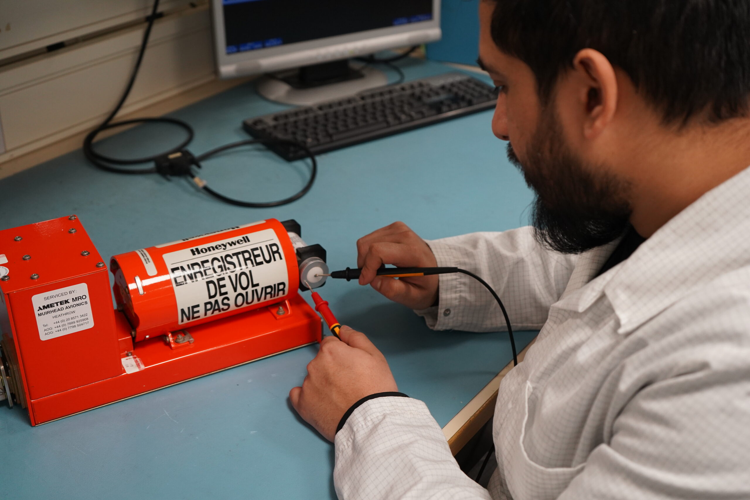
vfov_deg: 30.5
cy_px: 250
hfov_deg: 44.5
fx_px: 917
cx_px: 375
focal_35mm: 44
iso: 2000
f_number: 4.5
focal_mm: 44
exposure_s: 1/160
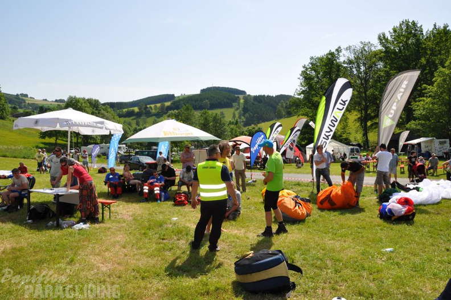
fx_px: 338
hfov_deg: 67.4
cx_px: 226
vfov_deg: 47.8
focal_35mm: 27
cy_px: 150
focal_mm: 18
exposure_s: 1/200
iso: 200
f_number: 13
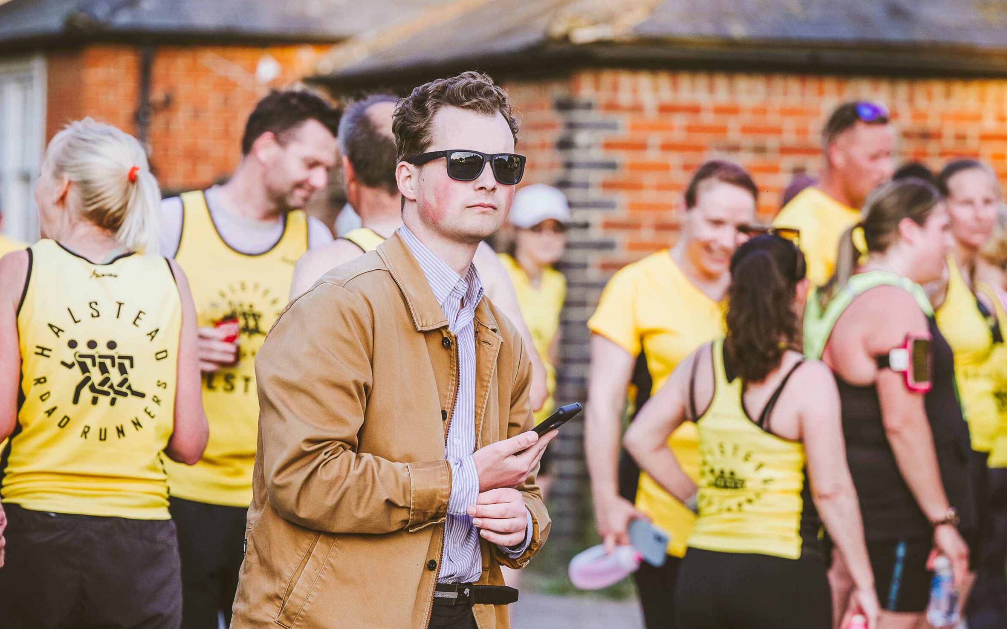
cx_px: 516
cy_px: 359
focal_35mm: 169
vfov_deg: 7.8
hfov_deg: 12.4
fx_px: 4638
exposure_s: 1/800
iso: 500
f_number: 2.8
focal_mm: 102
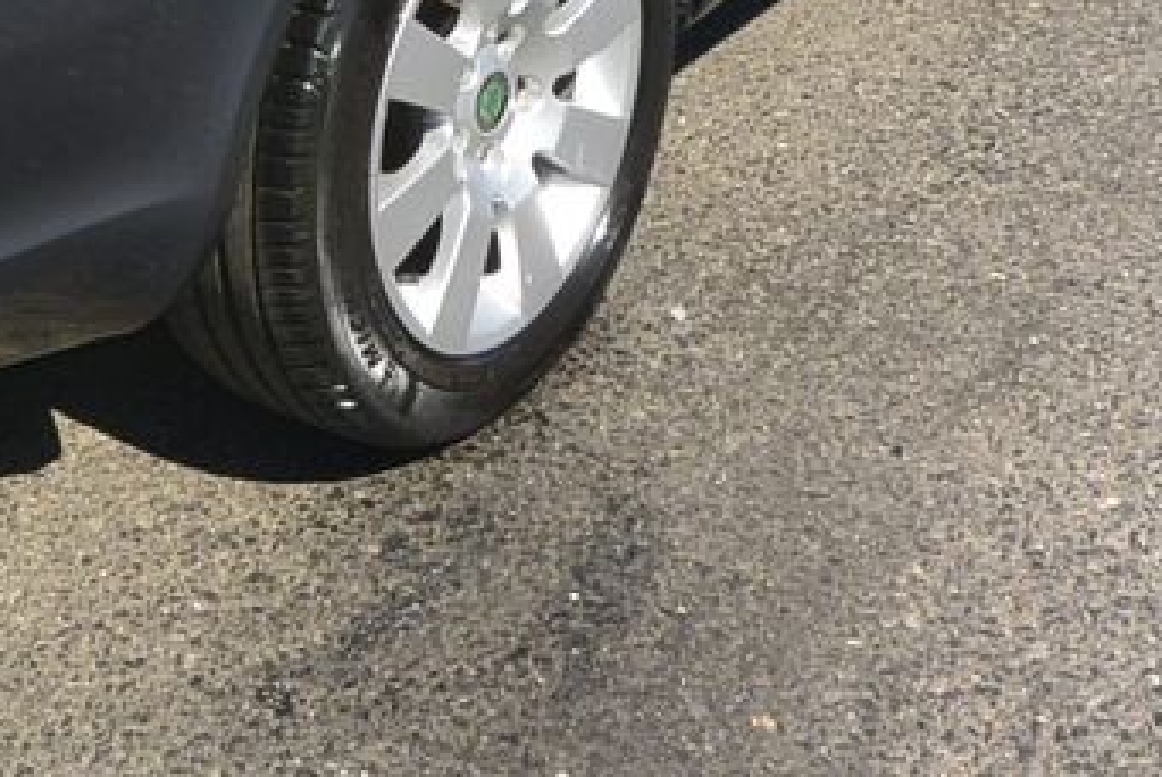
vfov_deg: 15.7
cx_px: 41
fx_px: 2617
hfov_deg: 24.1
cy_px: -342
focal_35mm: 81
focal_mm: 10
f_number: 8
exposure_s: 1/250
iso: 160
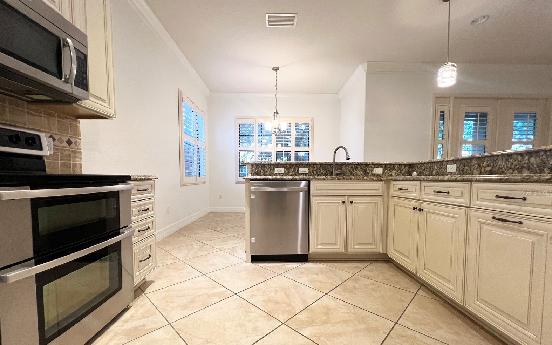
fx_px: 211
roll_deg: -0.9
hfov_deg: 105.3
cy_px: 192
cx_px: 274
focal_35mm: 14
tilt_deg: -4.9
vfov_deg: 78.3
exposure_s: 1/60
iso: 200
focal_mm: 1.57
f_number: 1.8
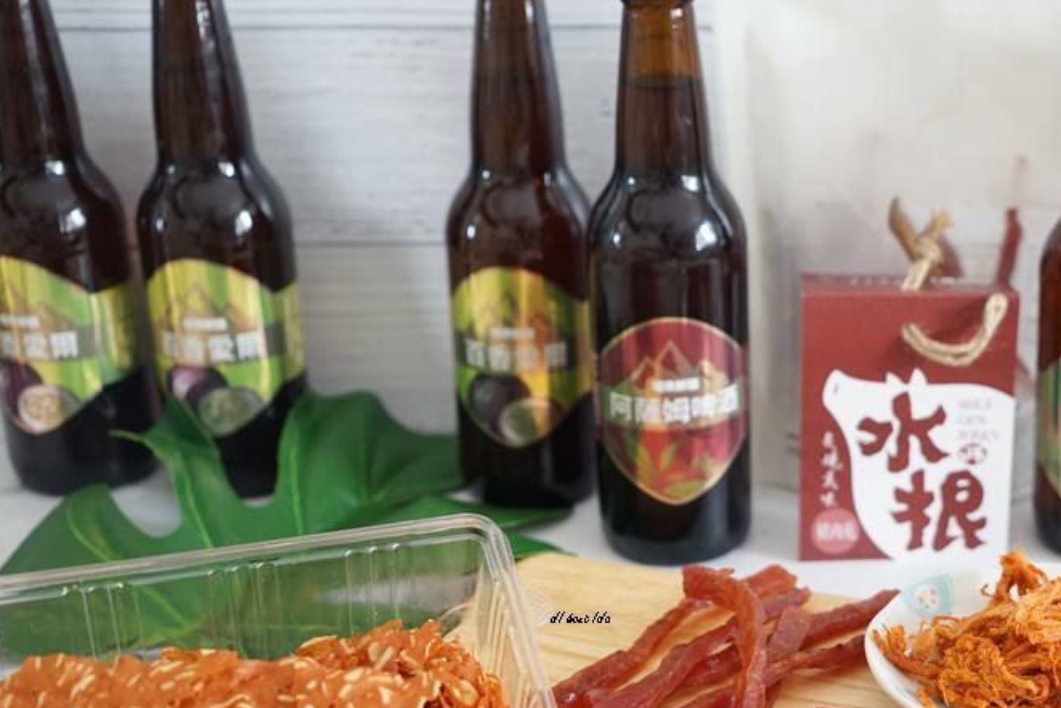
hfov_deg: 31.9
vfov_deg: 21.8
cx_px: 769
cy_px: 503
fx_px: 1828
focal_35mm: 62
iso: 800
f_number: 4
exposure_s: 1/60
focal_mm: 41
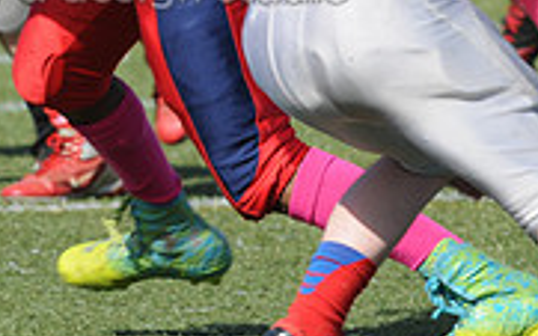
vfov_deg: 0.9
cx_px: 30
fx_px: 21503
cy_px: -120
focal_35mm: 1467
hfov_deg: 1.4
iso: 200
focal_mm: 300
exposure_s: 1/500
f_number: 8
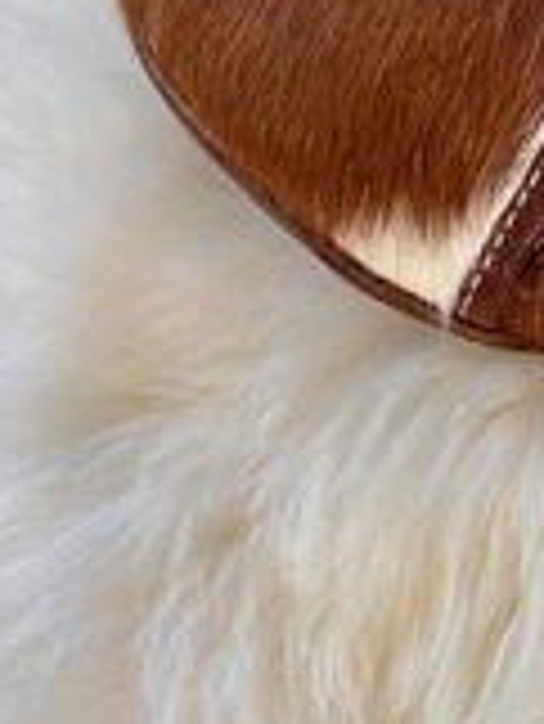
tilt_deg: -39.1
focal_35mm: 86
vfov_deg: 21.9
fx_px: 1800
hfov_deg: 16.1
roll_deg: -9.9
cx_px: 737
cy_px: -2
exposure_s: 1/121
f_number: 1.5
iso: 40
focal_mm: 5.7
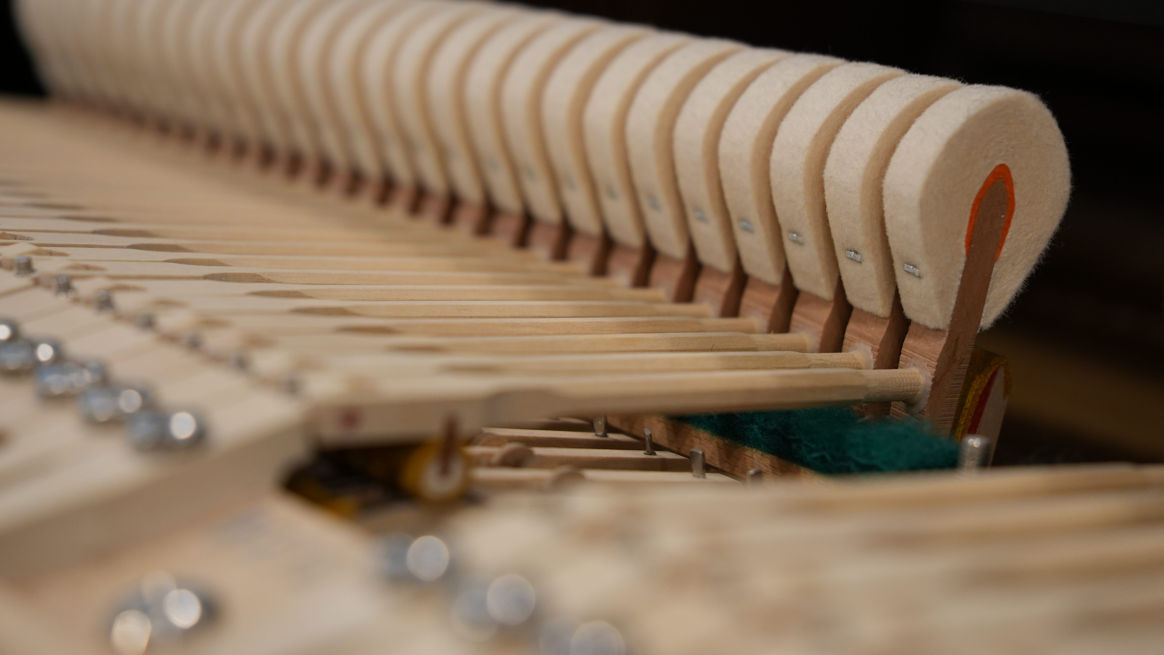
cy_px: 303
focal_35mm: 63
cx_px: 609
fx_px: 1931
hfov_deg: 33.5
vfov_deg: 19.2
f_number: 2.8
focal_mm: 37
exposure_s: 1/60
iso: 500
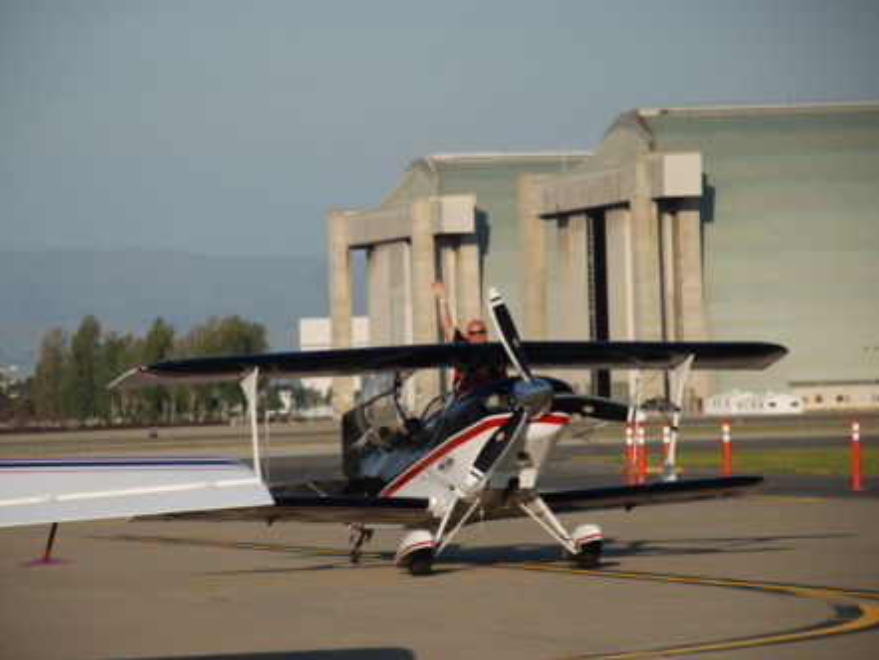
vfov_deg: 7.3
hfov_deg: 9.7
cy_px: 329
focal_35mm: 205
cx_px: 401
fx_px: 5195
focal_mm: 125
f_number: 5.6
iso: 125
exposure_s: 1/500
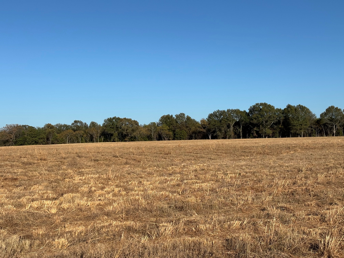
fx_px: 517
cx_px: 172
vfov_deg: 28.0
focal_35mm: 52
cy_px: 129
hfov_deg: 36.8
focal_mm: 5.96
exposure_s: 1/3788
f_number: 1.6
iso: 32
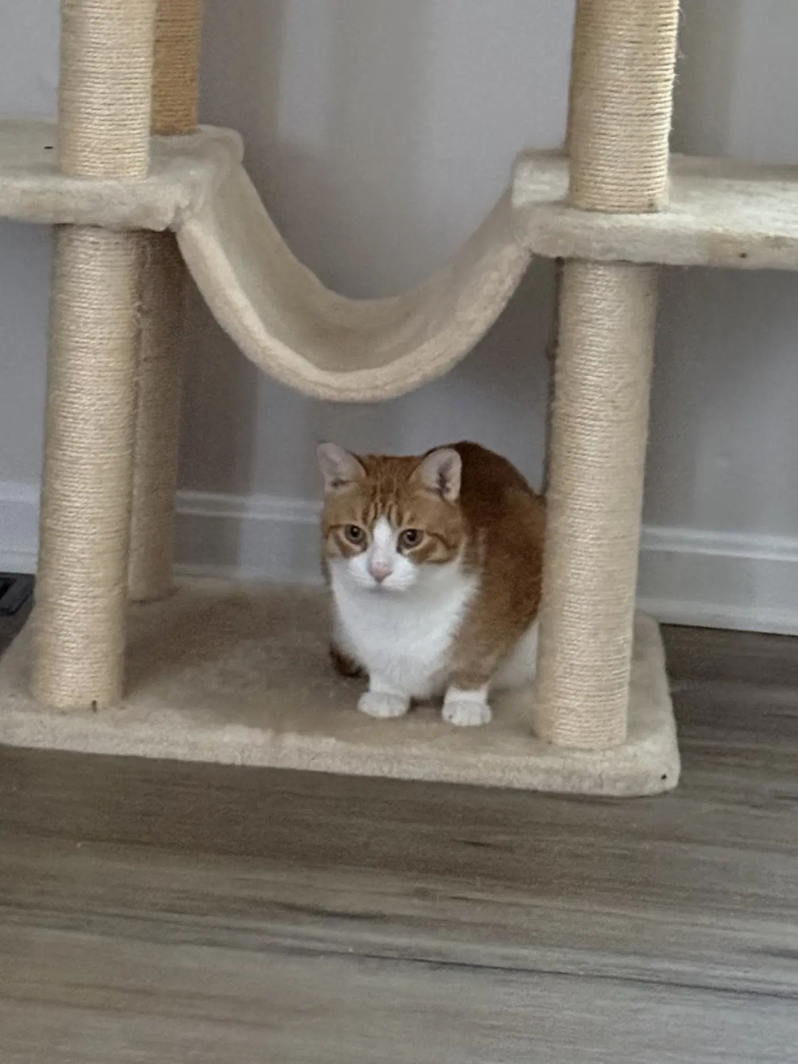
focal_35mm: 48
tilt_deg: -4.3
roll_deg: -3.6
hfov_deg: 30.3
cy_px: 532
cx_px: 399
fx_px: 1475
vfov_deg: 39.7
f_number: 1.78
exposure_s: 1/33
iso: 500
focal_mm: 6.76
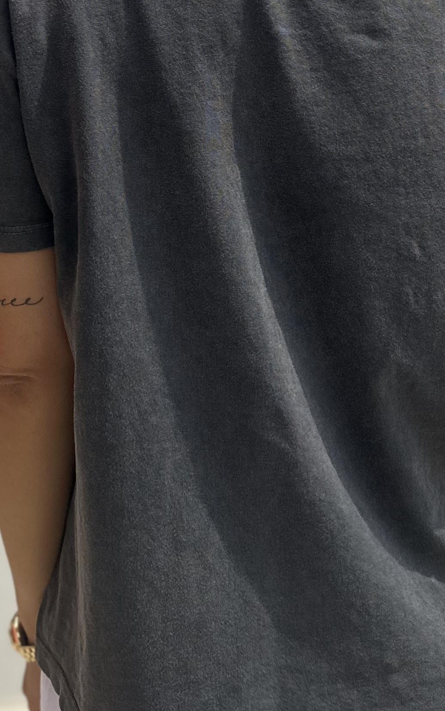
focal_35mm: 62
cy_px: -15
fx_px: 1203
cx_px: 224
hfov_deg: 21.0
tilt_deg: -1.2
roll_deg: +1.4
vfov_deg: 30.4
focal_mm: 6.86
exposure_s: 1/5263
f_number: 1.78
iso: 80
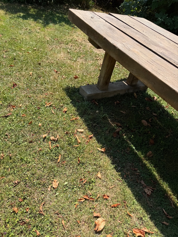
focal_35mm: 24
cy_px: 118
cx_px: 89
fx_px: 165
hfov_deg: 56.8
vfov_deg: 71.6
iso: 80
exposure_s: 1/2169
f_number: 1.78
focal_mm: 6.76
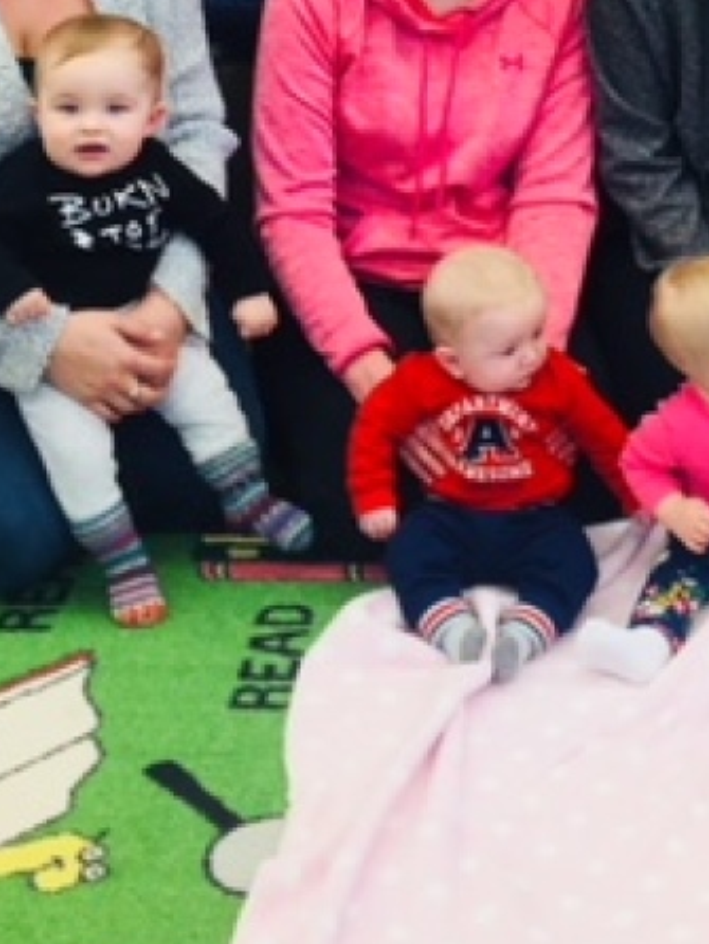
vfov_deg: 24.1
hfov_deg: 18.5
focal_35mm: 78
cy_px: 34
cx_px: 681
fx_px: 2128
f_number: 2.2
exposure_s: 1/60
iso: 40
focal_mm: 4.15
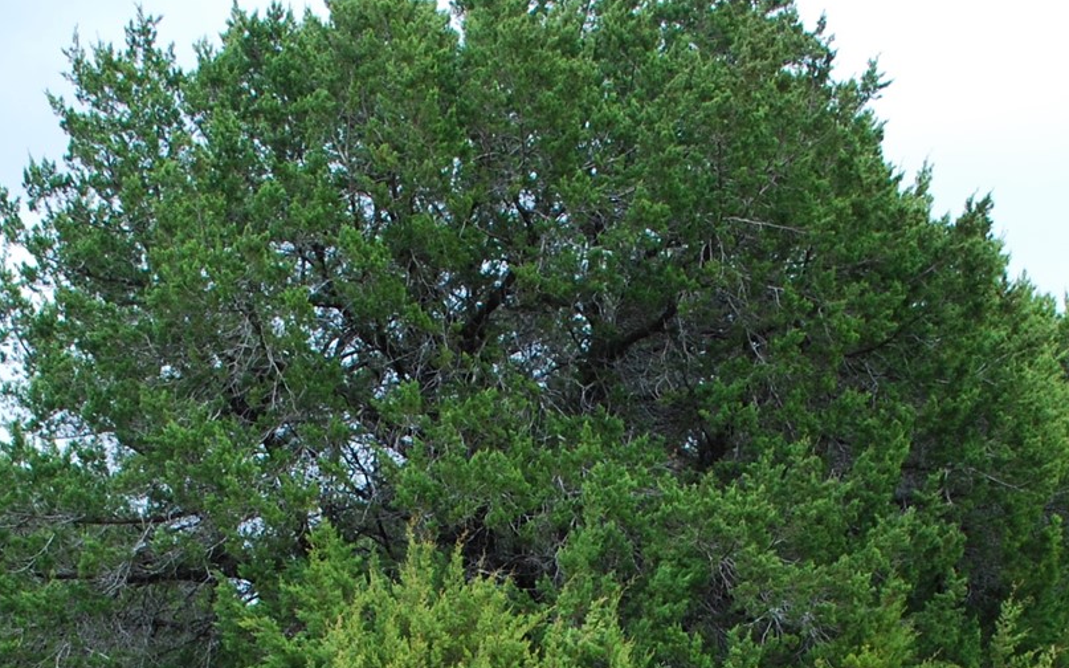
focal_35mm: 74
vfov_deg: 16.5
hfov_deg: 27.9
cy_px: 915
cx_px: 534
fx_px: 2155
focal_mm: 18
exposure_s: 1/100
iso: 200
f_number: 5
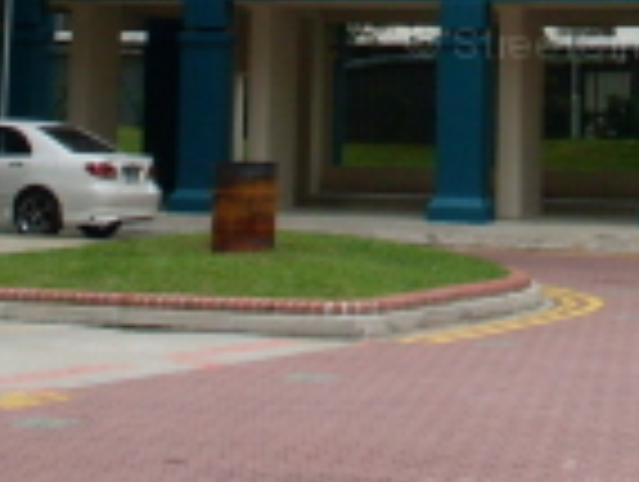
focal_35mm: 147
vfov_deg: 9.6
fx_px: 2718
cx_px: 742
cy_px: -401
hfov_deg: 13.1
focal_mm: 6.3
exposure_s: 1/90
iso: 80
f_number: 8.4
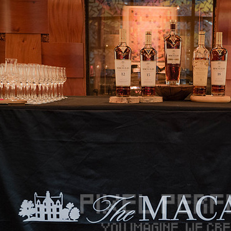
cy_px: 121
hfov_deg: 39.0
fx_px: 317
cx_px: 171
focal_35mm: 42
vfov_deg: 40.0
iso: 4000
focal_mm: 28
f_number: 3.2
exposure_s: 1/60
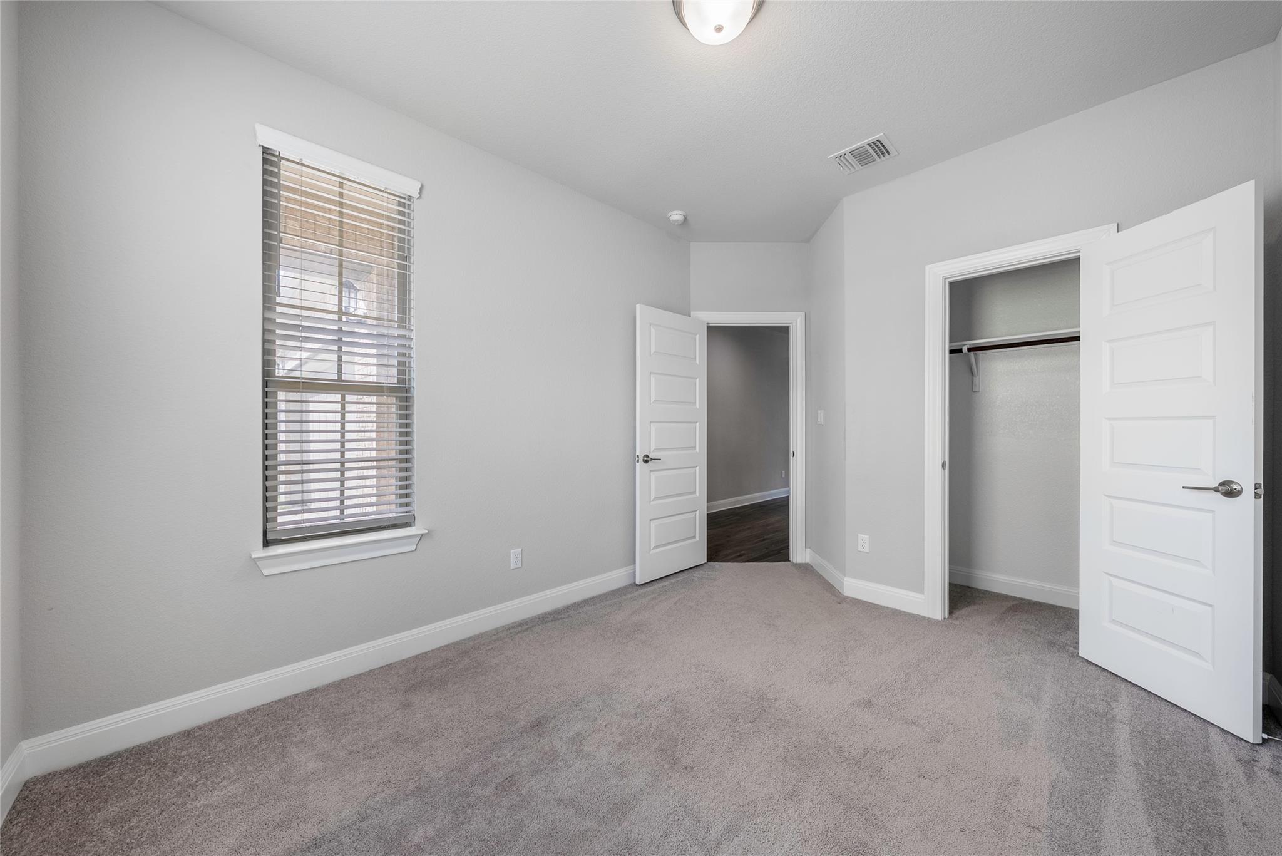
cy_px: 428
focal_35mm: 12
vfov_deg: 90.1
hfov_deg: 112.6
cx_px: 641
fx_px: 427
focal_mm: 12
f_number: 8
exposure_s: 1/125
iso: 320
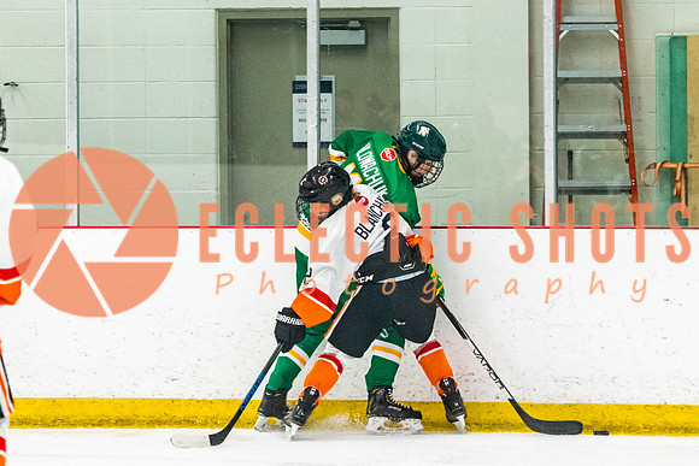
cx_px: 435
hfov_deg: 8.0
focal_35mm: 258
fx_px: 5005
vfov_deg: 5.3
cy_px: 322
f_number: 2.8
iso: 1800
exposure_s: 1/640
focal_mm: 102
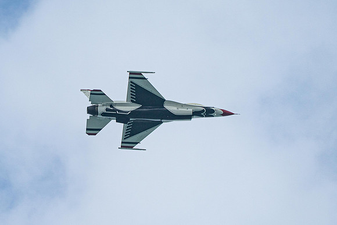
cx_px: 133
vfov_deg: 1.7
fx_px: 7506
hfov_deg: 2.6
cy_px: 111
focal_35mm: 802
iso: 640
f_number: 9
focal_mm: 400
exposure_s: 1/1250
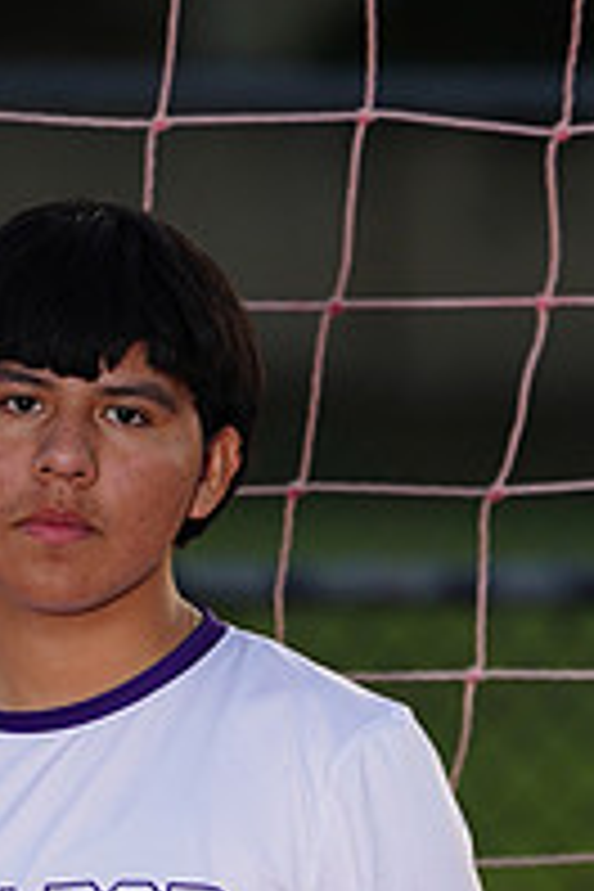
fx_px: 23733
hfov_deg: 1.4
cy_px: 1098
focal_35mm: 959
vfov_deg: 2.1
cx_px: 2
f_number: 5.6
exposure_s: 1/250
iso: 320
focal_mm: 327
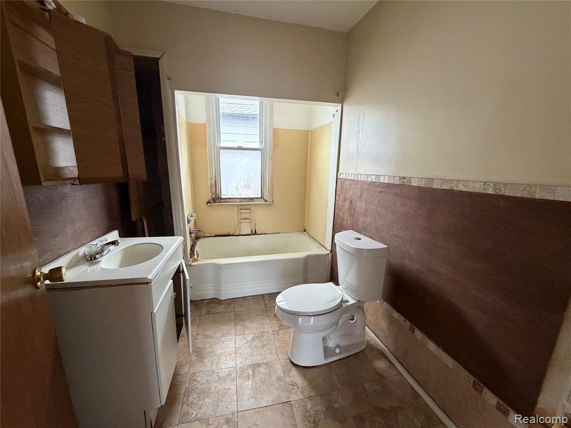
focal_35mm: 14
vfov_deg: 85.7
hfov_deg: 102.1
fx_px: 231
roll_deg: -1.4
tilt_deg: -12.1
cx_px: 286
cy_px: 214
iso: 500
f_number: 2.2
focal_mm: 2.22
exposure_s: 1/60
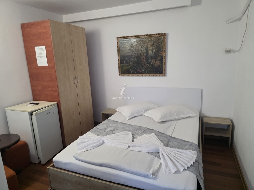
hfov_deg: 73.9
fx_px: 169
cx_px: 127
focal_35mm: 23
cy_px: 95
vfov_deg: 58.9
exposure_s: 1/100
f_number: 1.7
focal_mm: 6.3
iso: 1000
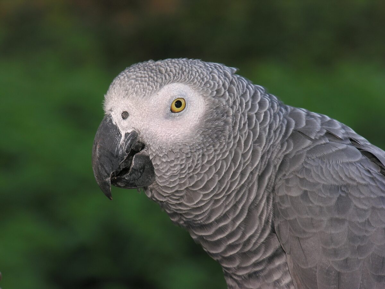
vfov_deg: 5.3
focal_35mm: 279
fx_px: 3103
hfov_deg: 7.1
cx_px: 192
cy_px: 144
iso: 50
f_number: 5.3
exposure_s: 1/60
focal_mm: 71
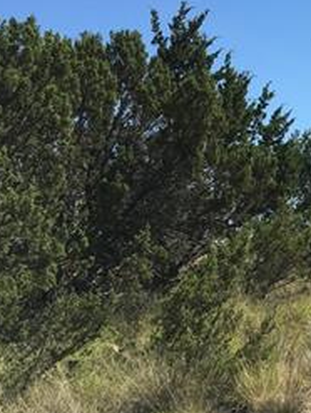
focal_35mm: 75
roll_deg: -0.3
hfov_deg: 17.1
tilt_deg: +7.0
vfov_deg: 25.9
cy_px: 172
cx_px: 512
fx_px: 896
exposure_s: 1/1451
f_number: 2.2
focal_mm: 4.15
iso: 25
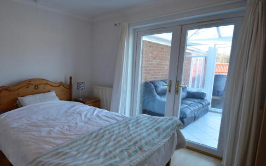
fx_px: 165
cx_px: 87
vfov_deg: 53.6
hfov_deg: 75.3
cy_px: 86
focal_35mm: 23
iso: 400
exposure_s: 1/60
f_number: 6.3
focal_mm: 11
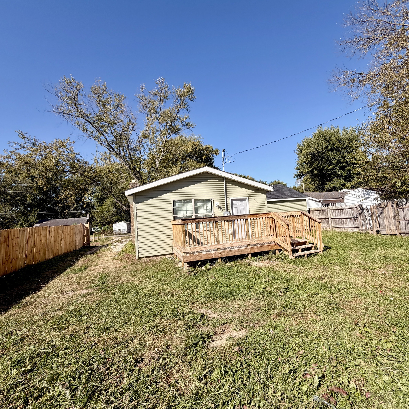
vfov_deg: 84.0
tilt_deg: +3.0
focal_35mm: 17
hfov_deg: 83.4
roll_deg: +4.8
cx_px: 235
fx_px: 227
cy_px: 203
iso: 25
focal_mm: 2.22
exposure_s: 1/770
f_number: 2.2
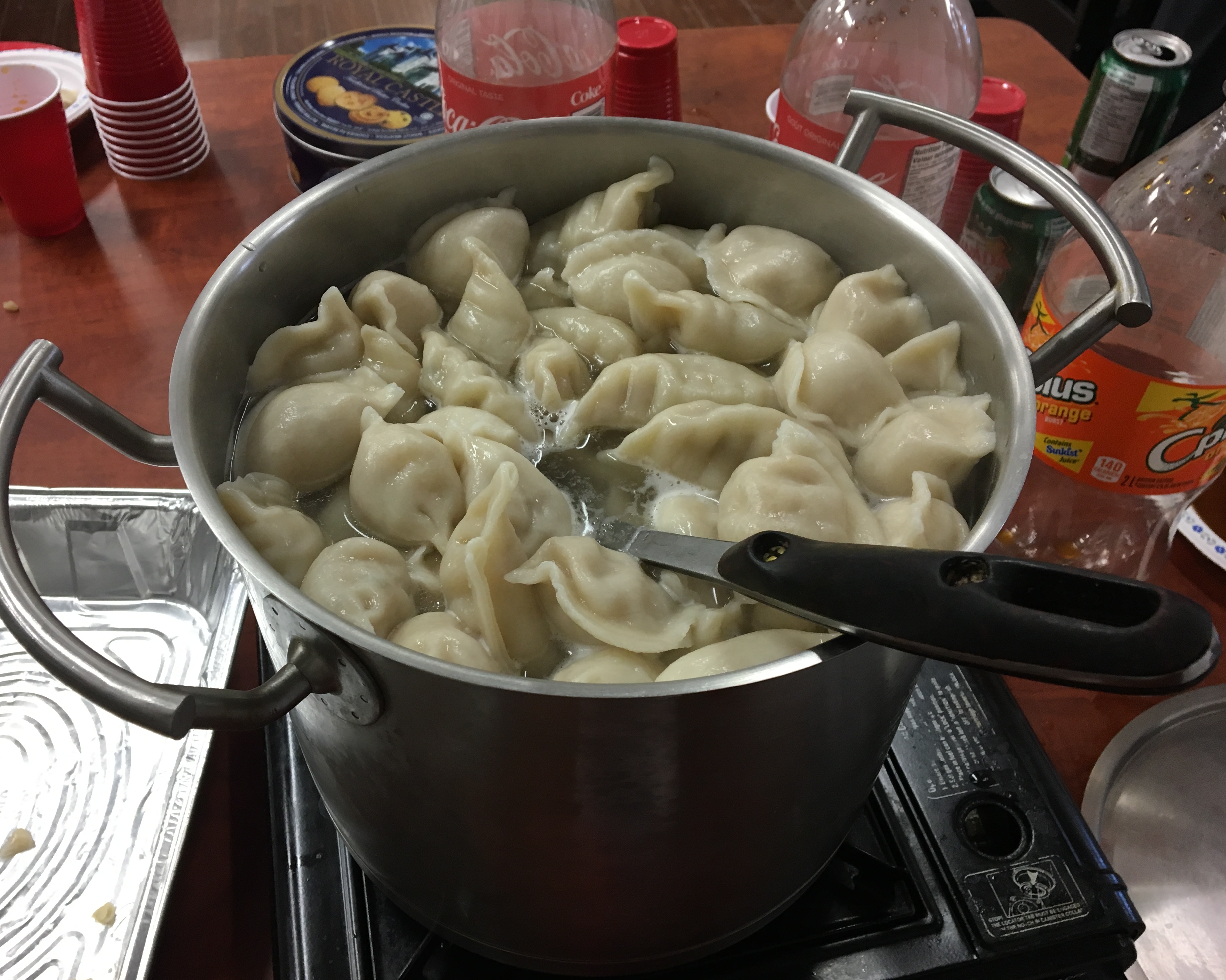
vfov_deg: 47.1
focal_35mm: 31
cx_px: 560
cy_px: 481
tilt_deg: -46.5
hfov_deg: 57.1
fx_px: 1125
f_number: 2.2
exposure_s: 1/30
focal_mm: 4.15
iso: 80
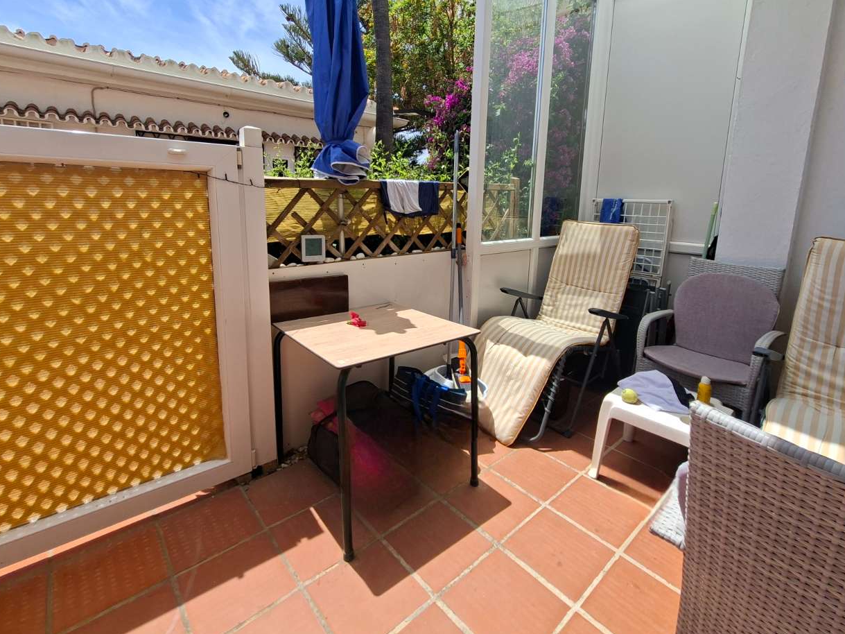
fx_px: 391
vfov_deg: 77.5
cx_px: 421
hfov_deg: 94.5
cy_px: 267
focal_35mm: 16
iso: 40
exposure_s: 1/1250
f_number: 2.2
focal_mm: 1.74
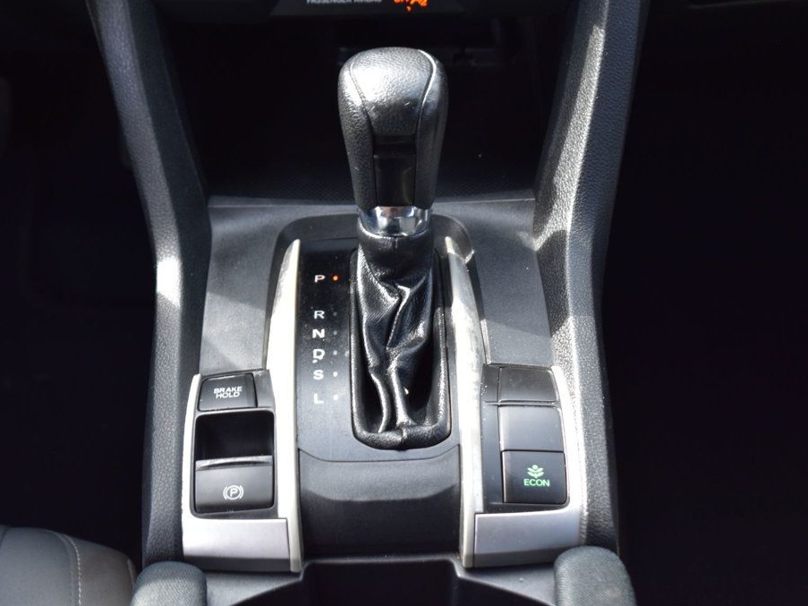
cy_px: 302
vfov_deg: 17.4
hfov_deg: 23.0
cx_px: 366
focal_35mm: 85
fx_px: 1984
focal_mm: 52
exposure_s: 1/20
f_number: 6.3
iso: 400
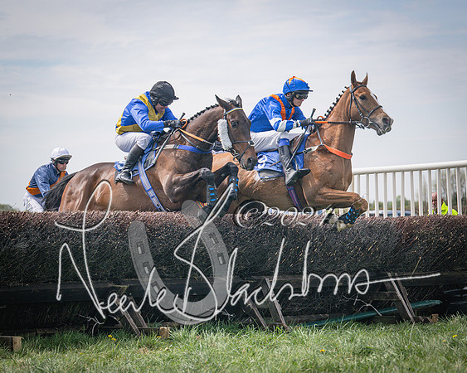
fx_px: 1890
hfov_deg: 14.1
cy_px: 186
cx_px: 213
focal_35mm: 137
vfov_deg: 11.3
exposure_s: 1/3200
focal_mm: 98
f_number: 4
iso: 200
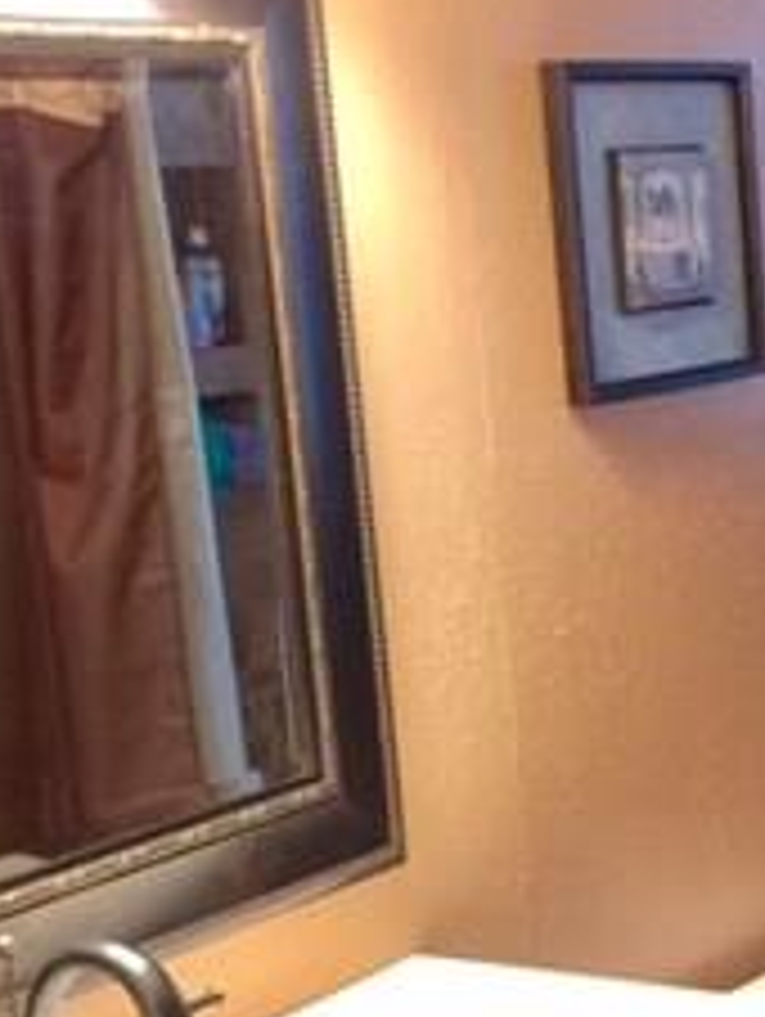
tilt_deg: -8.8
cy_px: 598
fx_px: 2412
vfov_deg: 23.8
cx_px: 842
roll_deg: +4.0
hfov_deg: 17.4
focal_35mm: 82
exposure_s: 1/10
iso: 100
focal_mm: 4.15
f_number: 2.2
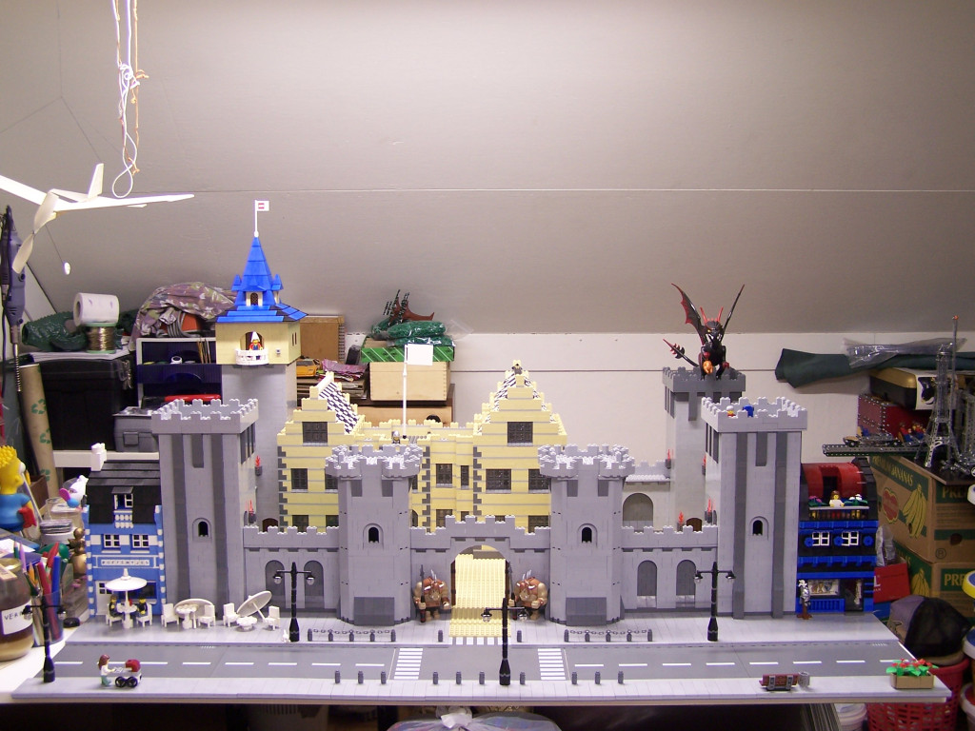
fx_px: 1127
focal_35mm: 40
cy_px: 366
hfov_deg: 46.8
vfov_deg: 36.0
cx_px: 488
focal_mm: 6.7
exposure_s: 1/6
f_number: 2.8
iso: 80
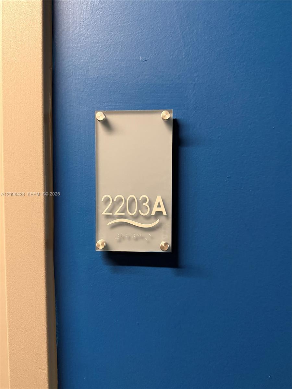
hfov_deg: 56.8
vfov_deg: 71.6
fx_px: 270
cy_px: 194
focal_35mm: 24
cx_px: 146
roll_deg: -0.2
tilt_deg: -2.5
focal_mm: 6.76
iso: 1000
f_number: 1.78
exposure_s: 1/40
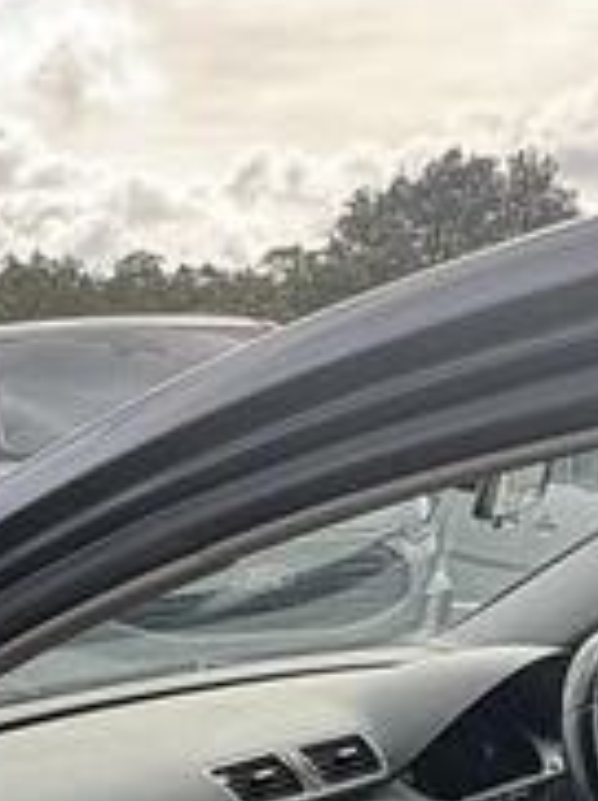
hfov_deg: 19.4
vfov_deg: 25.7
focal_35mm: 69
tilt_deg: -11.1
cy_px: 924
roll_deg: +0.4
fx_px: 1593
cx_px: -207
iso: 40
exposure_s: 1/403
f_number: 2.2
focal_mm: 2.22
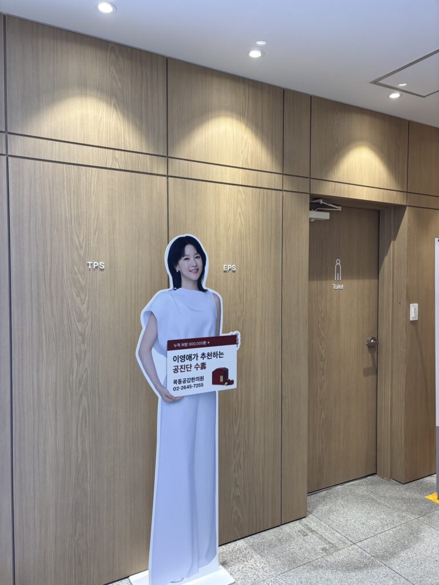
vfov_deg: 67.3
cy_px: 292
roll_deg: -0.5
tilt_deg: -2.5
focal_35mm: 26
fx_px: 440
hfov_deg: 53.1
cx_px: 220
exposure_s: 1/60
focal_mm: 5.96
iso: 100
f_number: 1.6
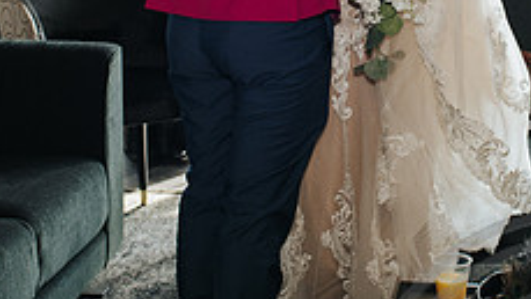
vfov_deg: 11.1
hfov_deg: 19.7
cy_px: -39
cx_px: 346
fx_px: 1521
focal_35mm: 108
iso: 500
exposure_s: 1/200
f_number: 3.5
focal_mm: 35
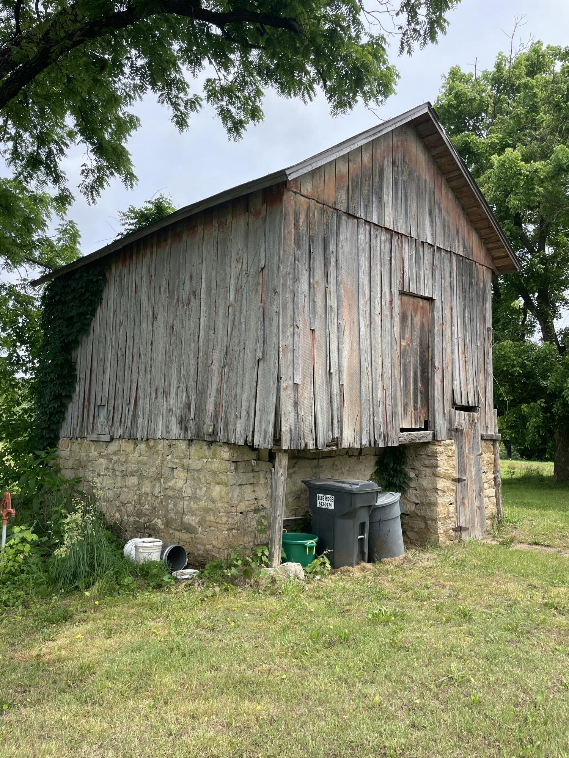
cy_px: 379
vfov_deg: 67.3
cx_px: 284
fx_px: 570
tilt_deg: +7.0
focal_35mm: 26
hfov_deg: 53.1
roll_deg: +0.2
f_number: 1.6
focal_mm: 4.2
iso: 32
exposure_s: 1/1350
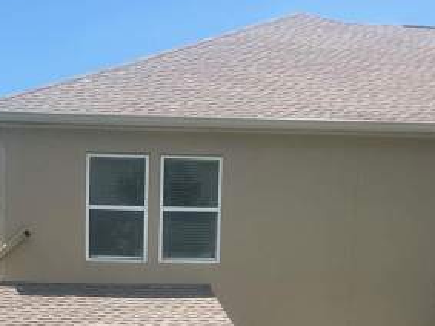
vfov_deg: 16.8
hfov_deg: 23.6
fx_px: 1030
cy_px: 437
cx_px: 98
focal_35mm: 82
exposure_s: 1/1279
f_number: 1.8
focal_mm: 3
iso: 16
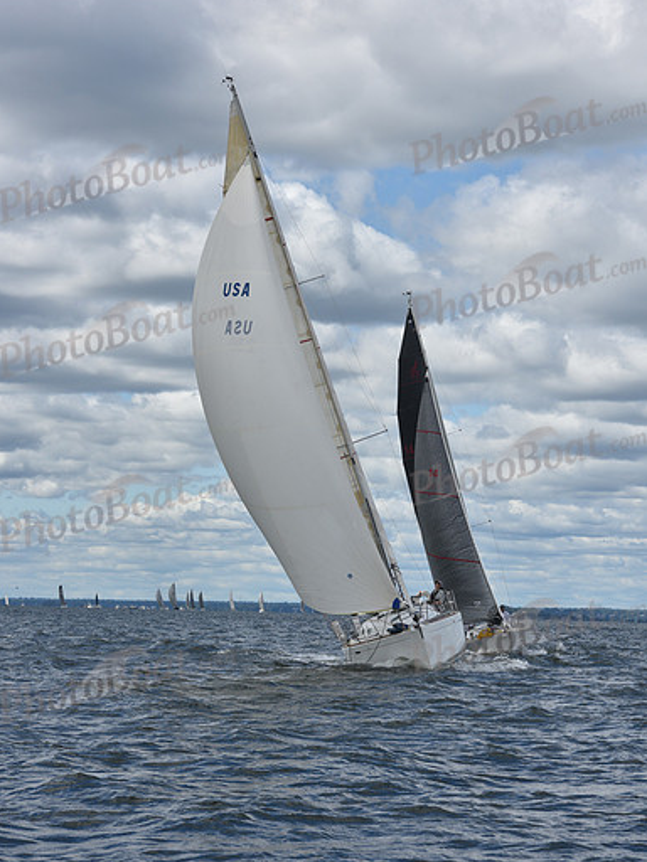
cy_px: 399
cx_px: 323
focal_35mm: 109
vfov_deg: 18.0
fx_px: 2716
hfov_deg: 13.6
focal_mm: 100
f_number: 11
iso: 250
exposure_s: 1/800
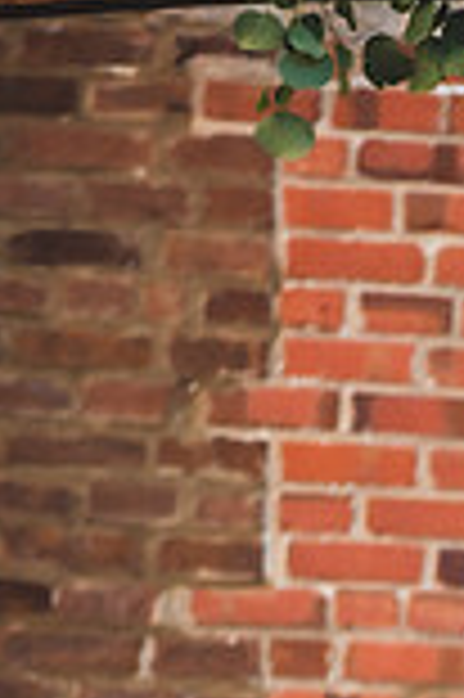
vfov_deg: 2.7
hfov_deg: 1.8
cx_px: 1271
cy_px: 777
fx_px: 14628
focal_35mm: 755
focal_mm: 200
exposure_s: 1/640
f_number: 2.8
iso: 640
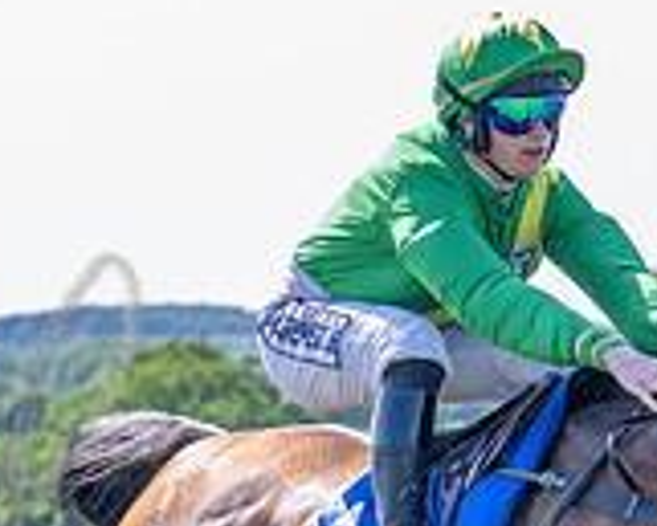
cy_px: 487
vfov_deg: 4.6
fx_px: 6479
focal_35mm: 333
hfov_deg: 5.8
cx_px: 428
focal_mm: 70
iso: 400
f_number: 4
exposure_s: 1/1600
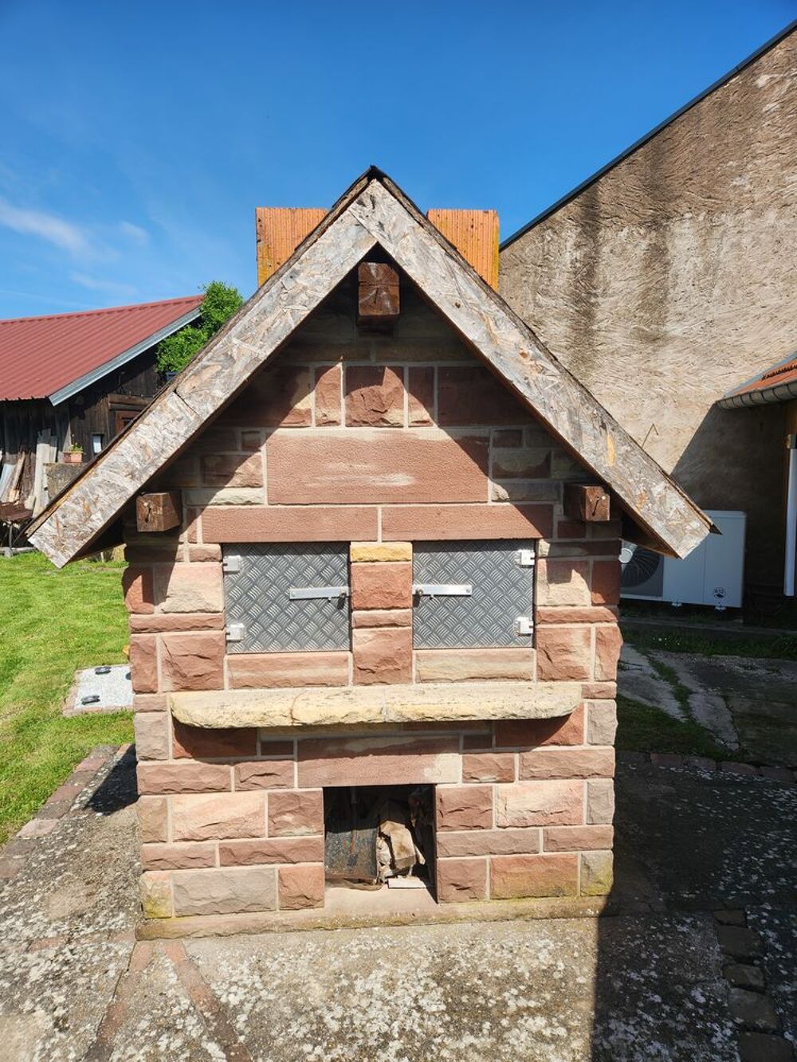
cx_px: 398
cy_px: 531
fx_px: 706
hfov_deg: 58.9
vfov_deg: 73.9
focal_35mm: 23
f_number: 1.8
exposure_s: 1/1468
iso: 20
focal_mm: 5.4
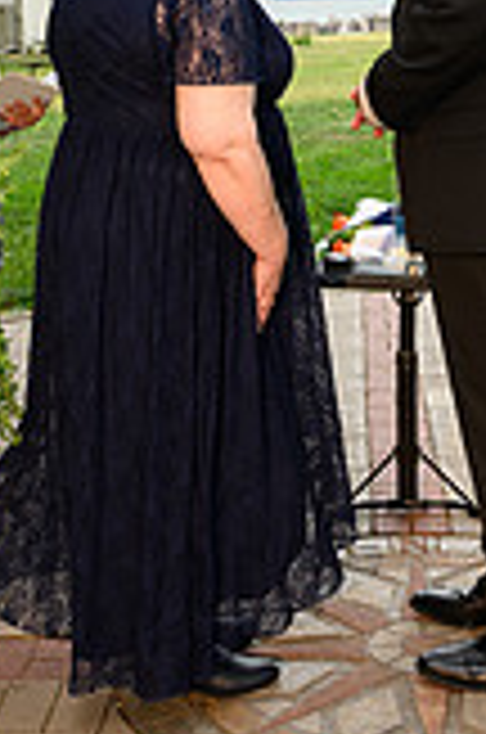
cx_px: 360
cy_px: 126
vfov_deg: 27.5
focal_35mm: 72
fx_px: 1464
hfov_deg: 18.7
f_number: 6.3
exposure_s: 1/200
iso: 500
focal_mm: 26
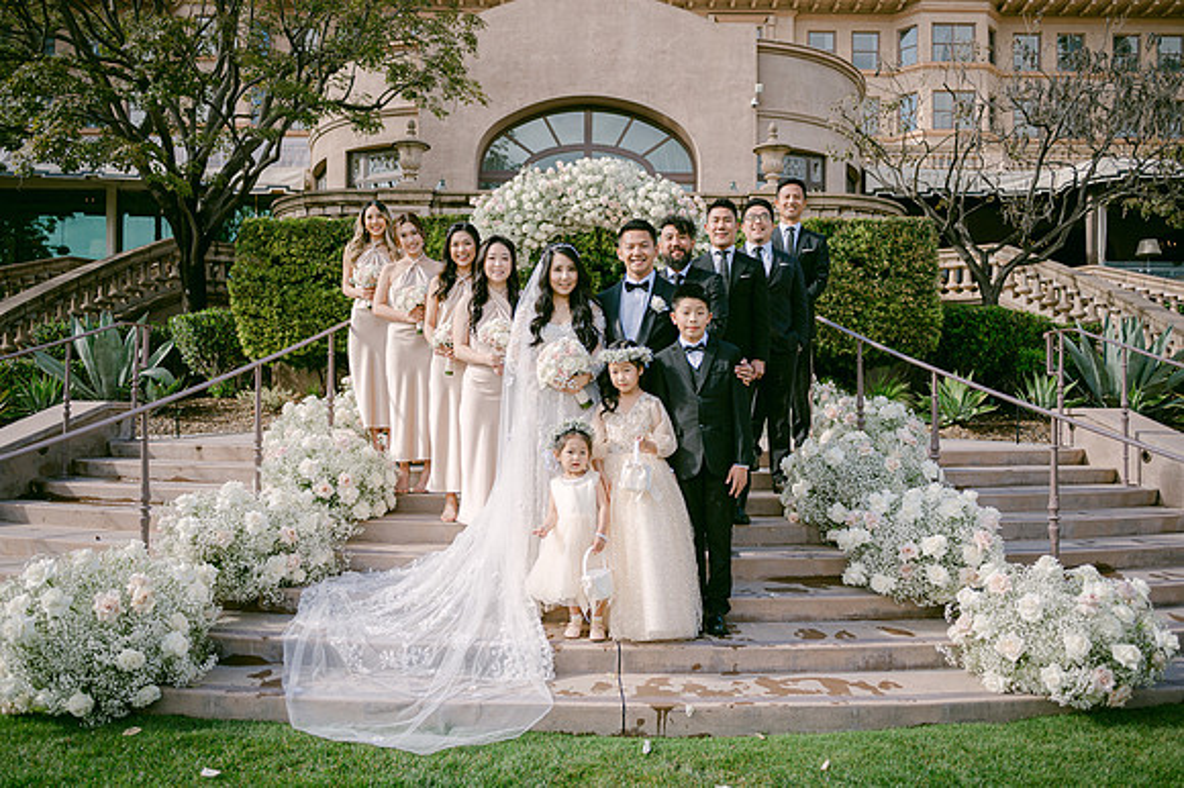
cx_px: 592
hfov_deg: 65.5
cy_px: 394
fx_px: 920
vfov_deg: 46.4
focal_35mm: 28
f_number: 2.8
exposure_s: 1/1600
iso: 100
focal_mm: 28
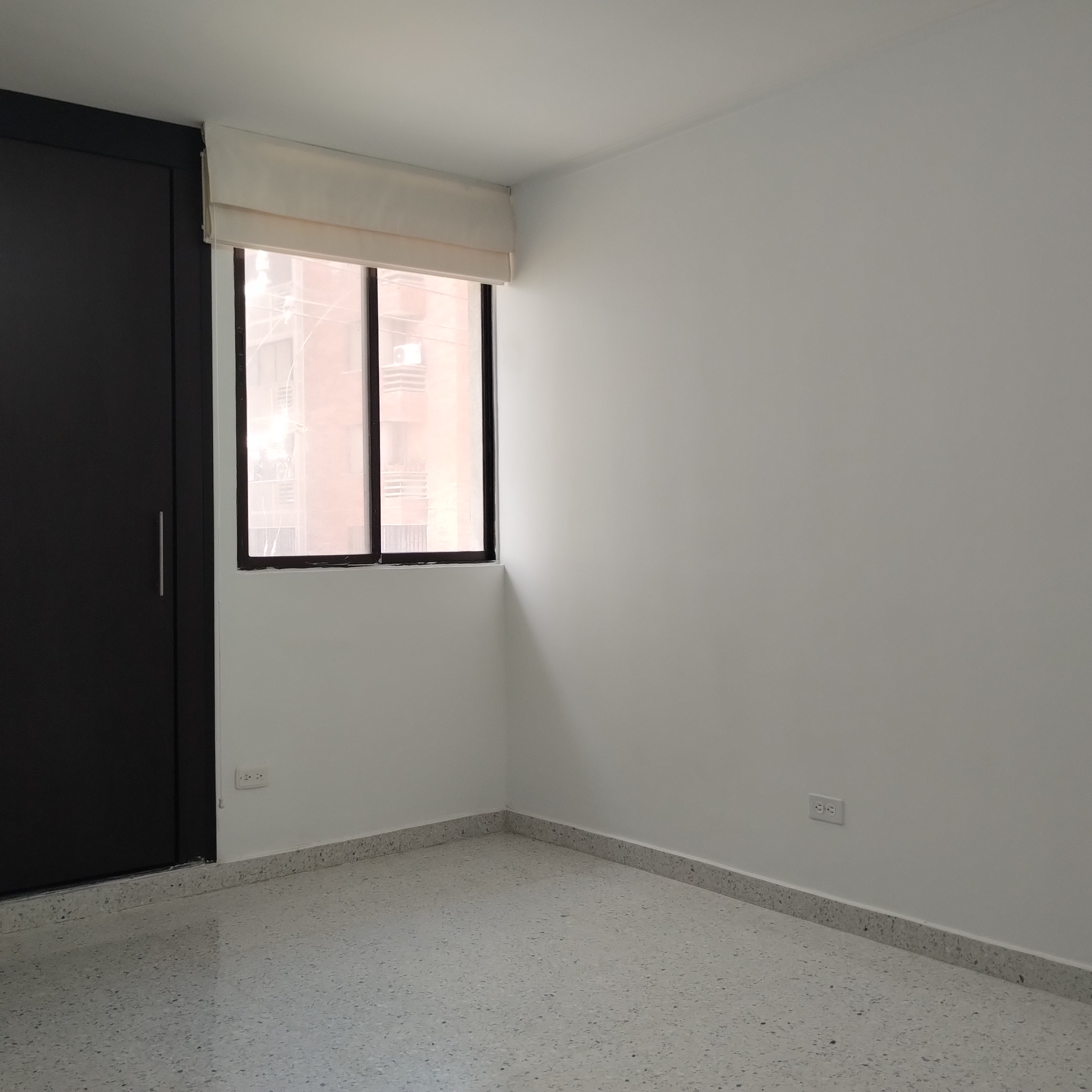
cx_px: 442
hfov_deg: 49.5
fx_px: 1178
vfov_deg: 49.7
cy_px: 545
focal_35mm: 33
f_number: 1.8
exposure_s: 1/60
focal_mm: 4.27
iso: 283
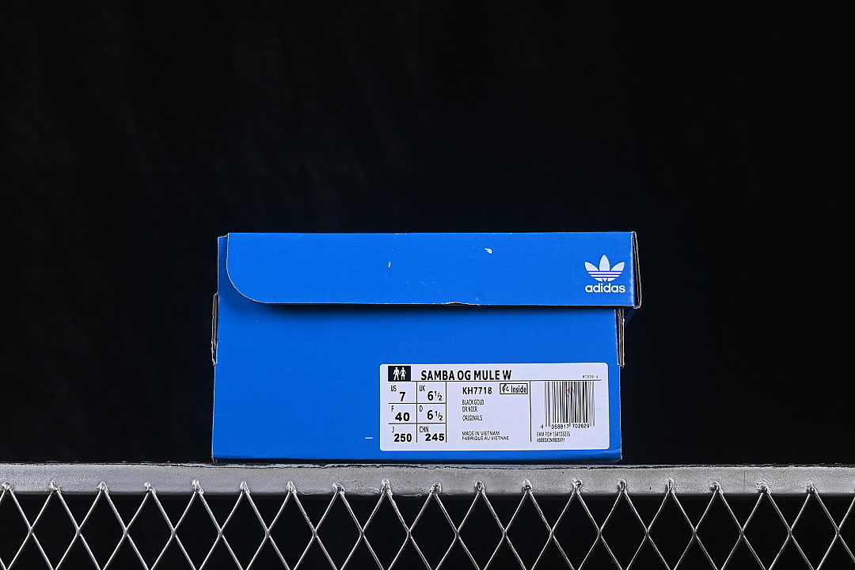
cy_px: 285
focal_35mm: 75
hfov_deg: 27.0
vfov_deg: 18.2
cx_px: 428
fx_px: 1781
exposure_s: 1/80
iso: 160
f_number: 8
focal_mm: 50
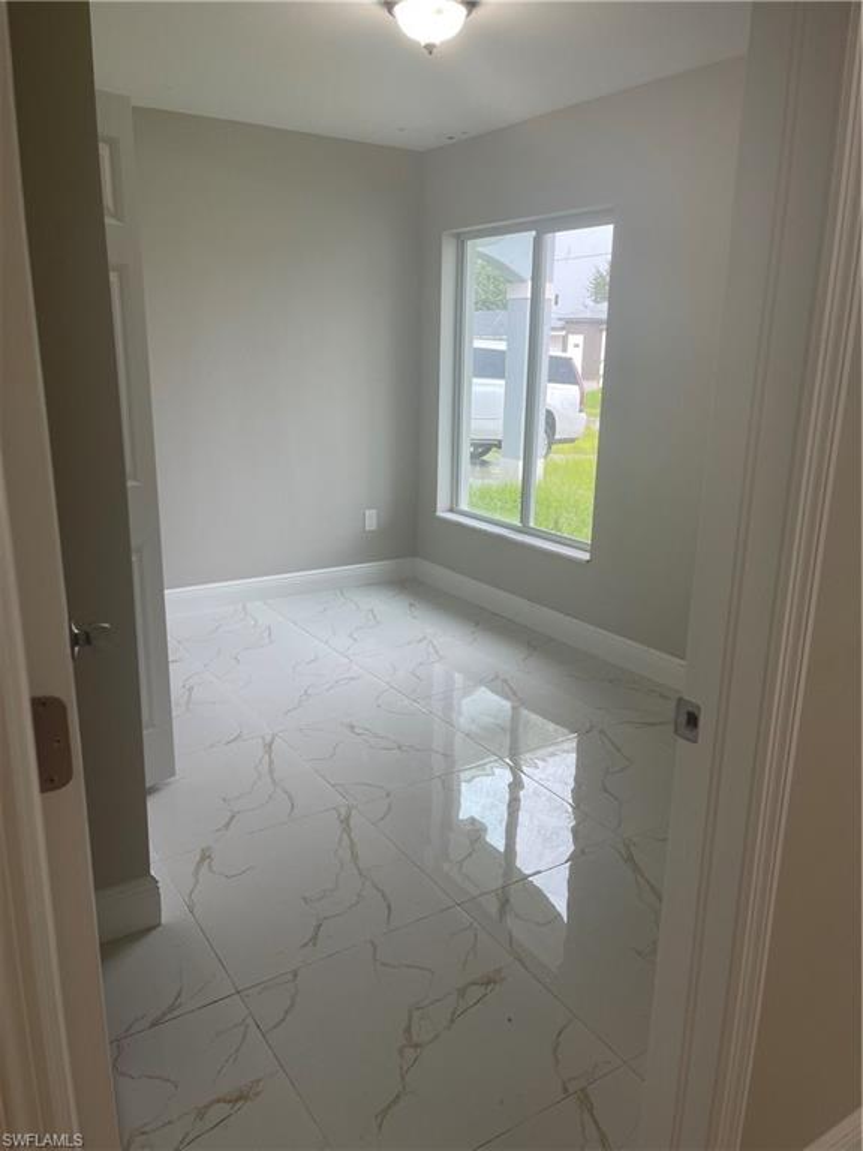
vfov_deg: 67.3
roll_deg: -2.3
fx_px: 864
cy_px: 576
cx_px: 432
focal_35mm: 26
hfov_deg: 53.1
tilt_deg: -14.2
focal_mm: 5.1
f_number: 1.6
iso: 50
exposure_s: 1/120
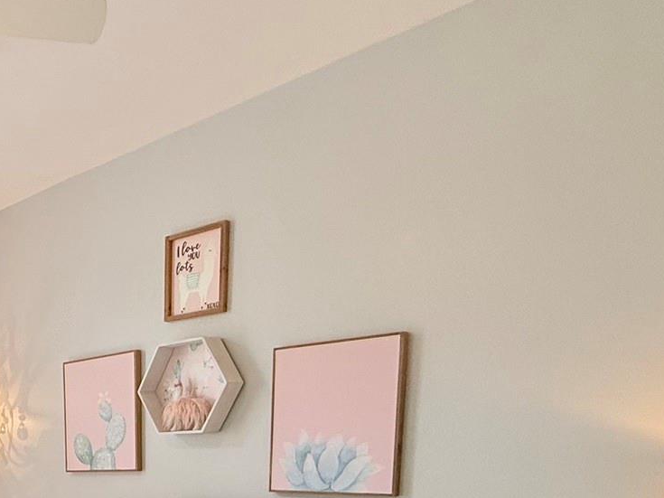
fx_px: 748
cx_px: -90
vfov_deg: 32.5
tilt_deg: -7.4
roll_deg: +2.4
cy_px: 543
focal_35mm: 39
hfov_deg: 38.4
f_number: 2.2
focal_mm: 2.22
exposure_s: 1/120
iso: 100
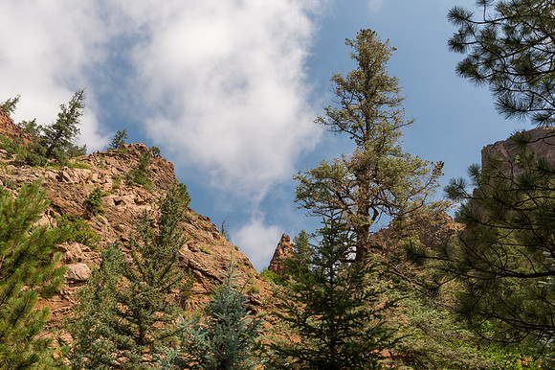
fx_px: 493
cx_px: 278
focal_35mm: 32
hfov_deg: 58.7
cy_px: 185
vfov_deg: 41.1
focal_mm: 32
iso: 360
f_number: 11
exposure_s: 1/200
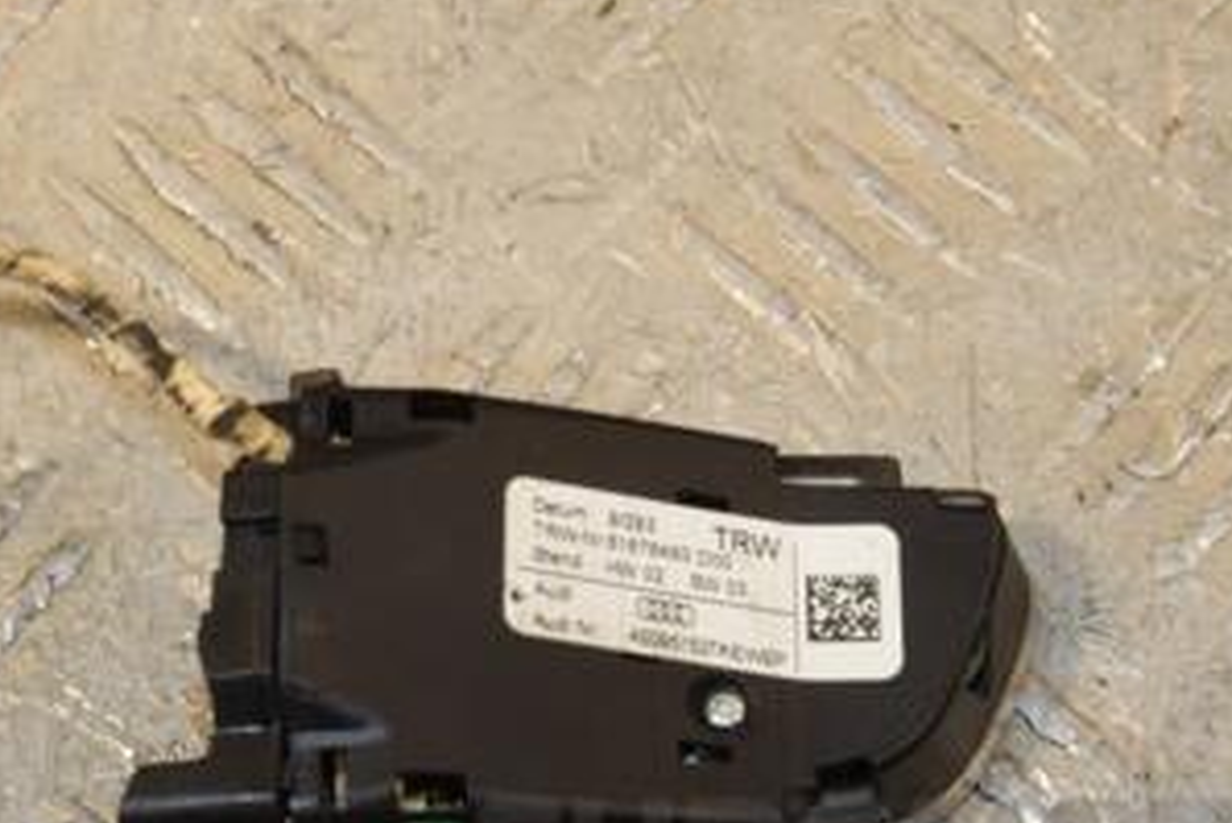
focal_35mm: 175
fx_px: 5992
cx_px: 401
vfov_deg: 7.9
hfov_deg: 11.7
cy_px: 310
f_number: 8
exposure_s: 1/200
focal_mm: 58
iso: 800
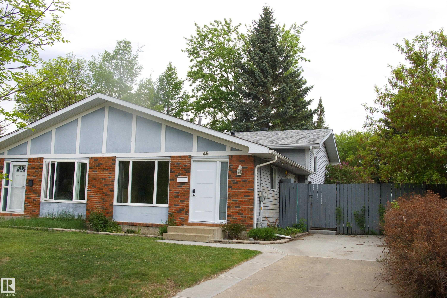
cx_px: 224
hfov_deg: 55.1
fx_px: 429
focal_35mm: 34
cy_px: 149
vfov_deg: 38.4
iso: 800
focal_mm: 23
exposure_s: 1/250
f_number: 13
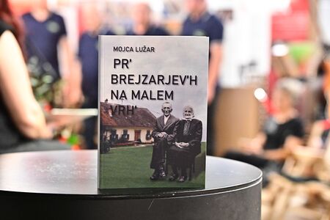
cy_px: 110
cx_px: 165
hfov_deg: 17.1
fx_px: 1100
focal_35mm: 120
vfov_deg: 11.4
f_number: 6.3
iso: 8000
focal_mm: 120
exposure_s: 1/50
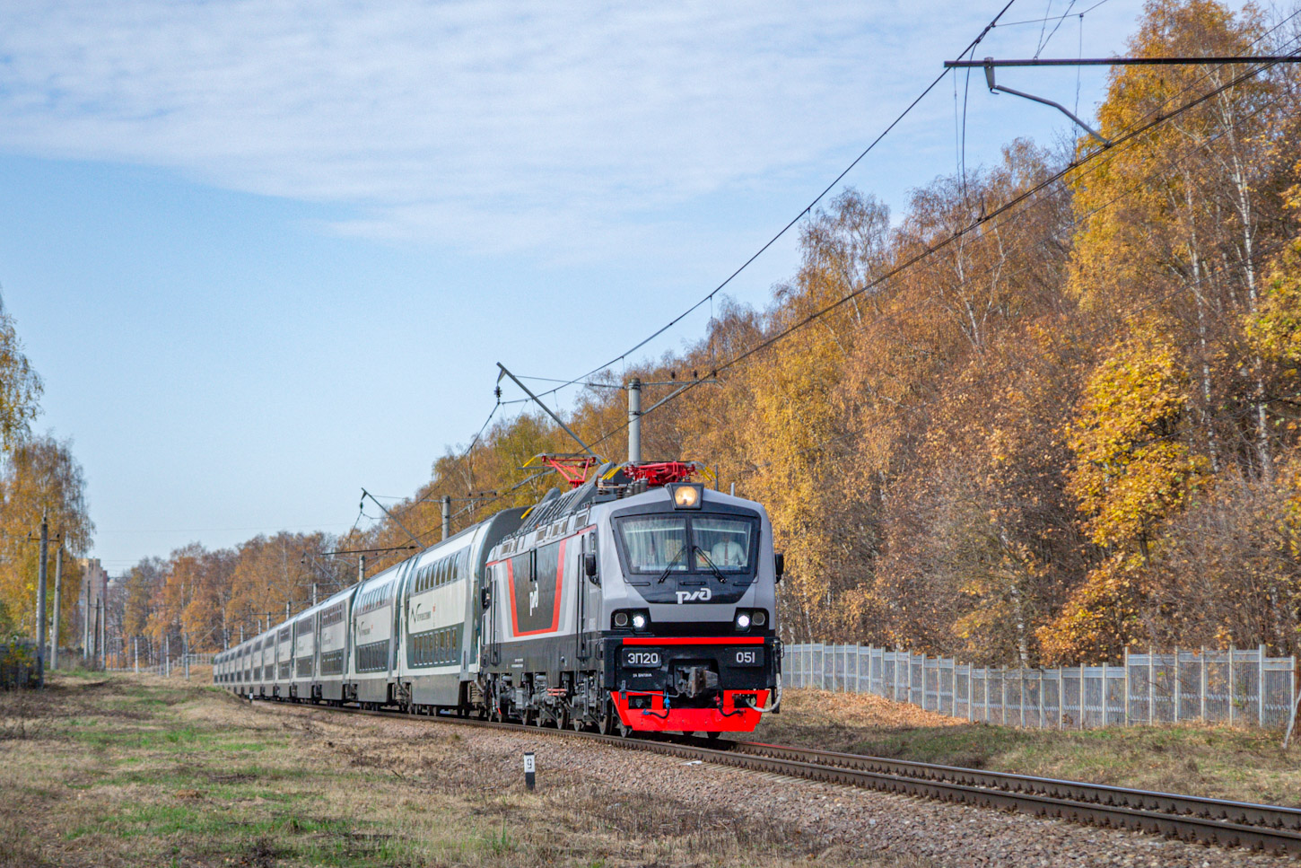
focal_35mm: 89
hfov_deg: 23.0
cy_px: 524
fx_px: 3203
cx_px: 623
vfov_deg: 15.4
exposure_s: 1/800
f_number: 5.6
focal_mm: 48
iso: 400
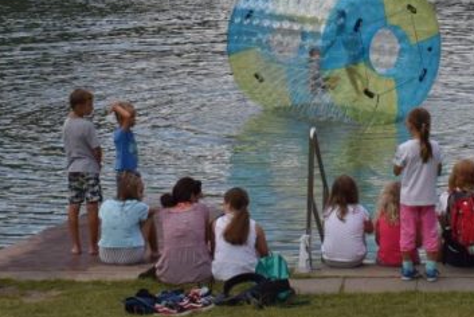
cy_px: -74
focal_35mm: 113
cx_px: 341
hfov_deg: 18.0
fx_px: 1489
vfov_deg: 11.9
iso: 100
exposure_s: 1/160
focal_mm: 26
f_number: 6.3
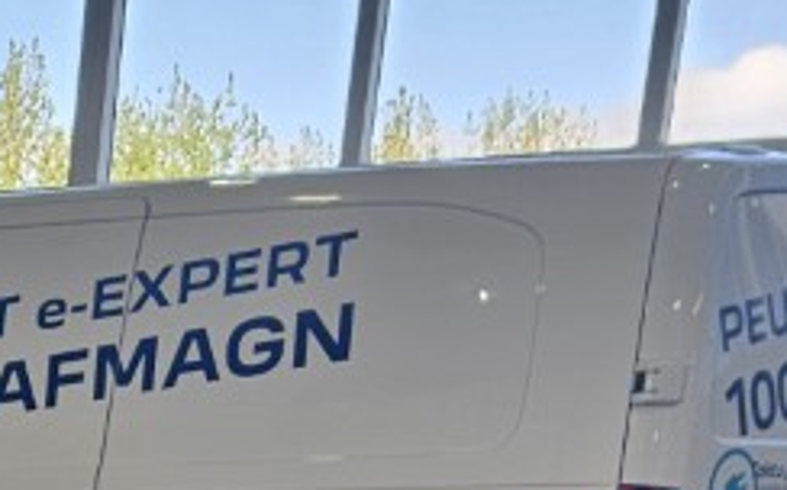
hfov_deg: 13.5
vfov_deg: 9.1
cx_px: -871
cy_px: 1202
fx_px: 2743
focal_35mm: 128
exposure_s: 1/100
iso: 25
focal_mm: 6.3
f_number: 1.7
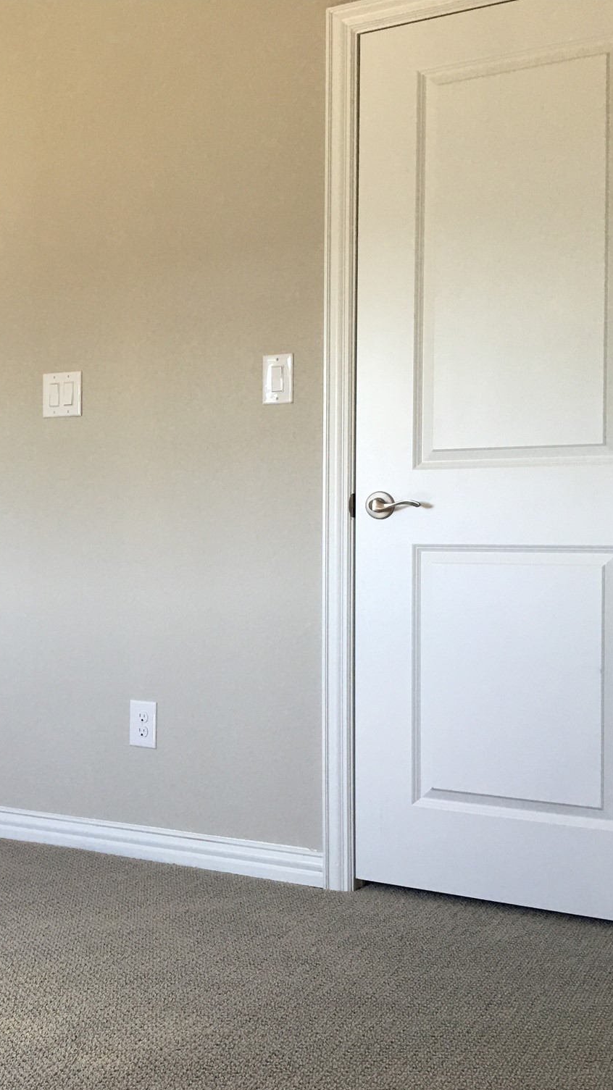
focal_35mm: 43
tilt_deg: +0.6
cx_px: 25
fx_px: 1243
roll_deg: -0.3
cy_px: 555
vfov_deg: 47.4
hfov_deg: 26.5
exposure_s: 1/30
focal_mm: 4.15
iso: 32
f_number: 2.2
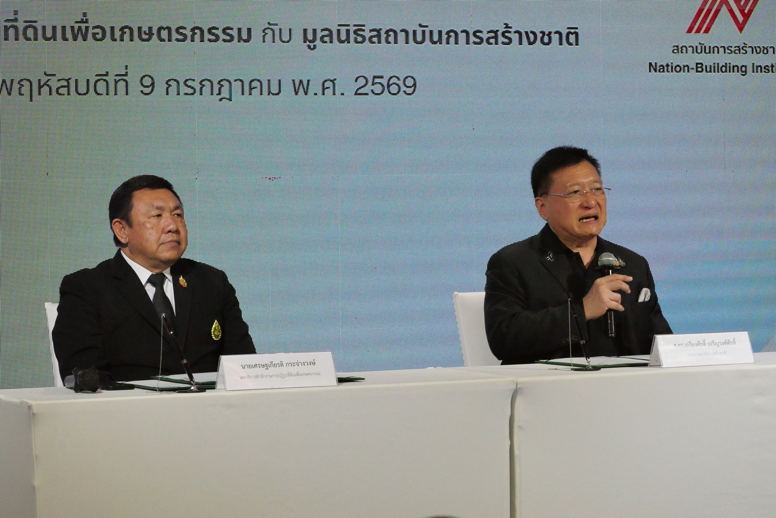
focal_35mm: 128
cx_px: 388
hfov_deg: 16.0
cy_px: 259
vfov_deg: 10.7
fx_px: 2761
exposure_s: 1/800
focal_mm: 62
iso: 6400
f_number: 5.6
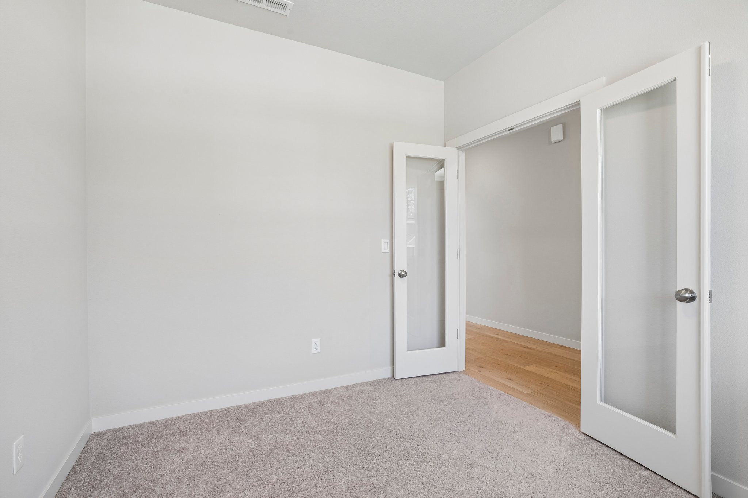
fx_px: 332
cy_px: 249
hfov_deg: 96.7
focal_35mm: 16
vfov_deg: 73.7
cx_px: 374
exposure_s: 1/20
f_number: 9
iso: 400
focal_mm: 16
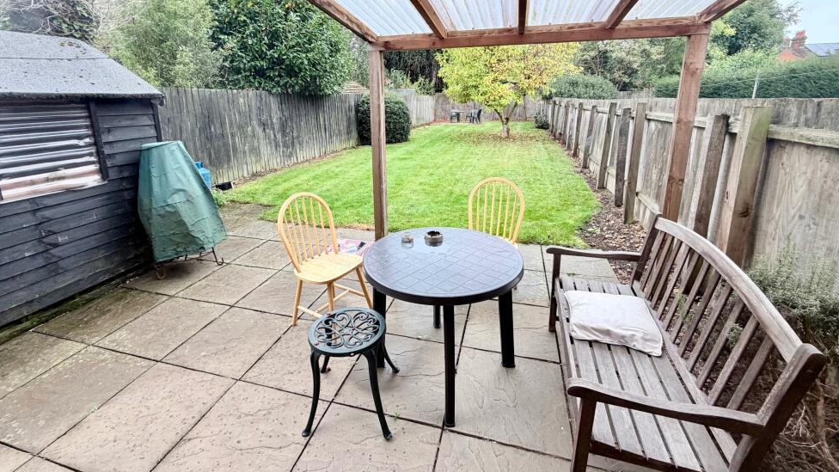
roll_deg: +0.4
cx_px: 417
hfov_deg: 99.4
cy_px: 177
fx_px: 356
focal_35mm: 16
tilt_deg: -13.5
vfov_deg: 66.1
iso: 100
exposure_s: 1/121
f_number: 2.2
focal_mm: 2.22
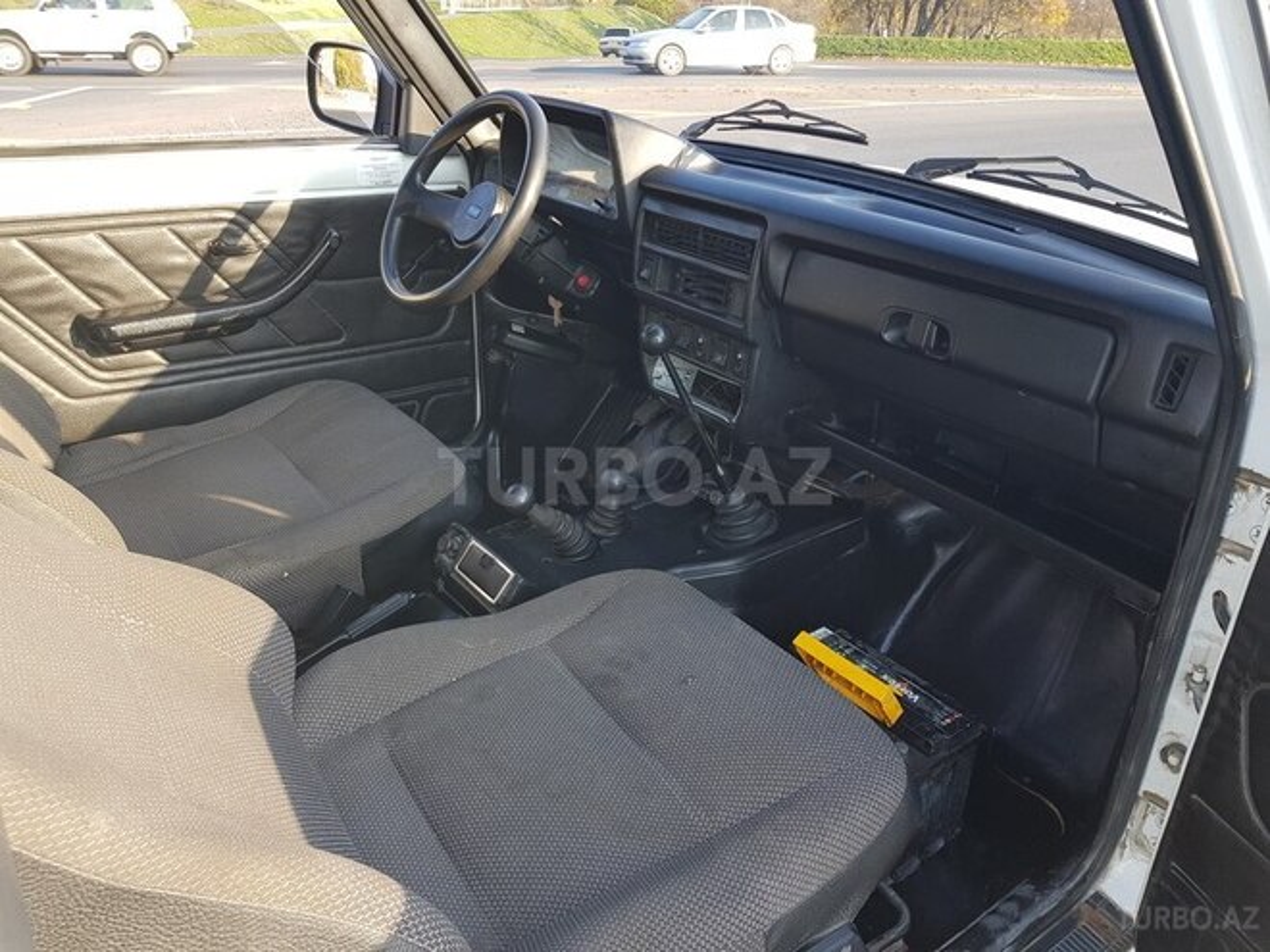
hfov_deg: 67.3
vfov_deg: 53.1
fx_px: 954
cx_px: 635
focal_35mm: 26
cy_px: 476
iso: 40
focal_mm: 4.2
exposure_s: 1/123
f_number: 1.7
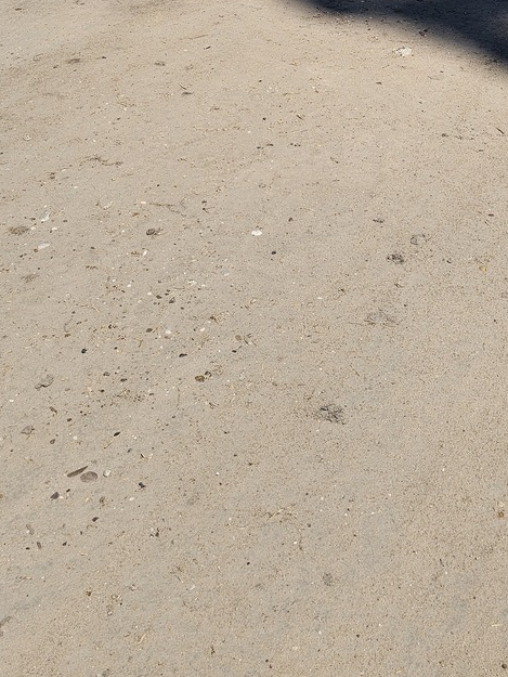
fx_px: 1037
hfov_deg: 27.3
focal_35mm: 53
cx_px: 353
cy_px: -44
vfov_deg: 32.4
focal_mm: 6.3
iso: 10
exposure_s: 1/1497
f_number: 1.7
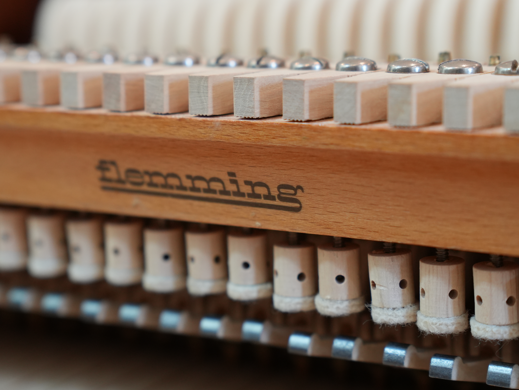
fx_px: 1434
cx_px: 238
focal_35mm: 96
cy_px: 180
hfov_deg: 20.5
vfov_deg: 15.5
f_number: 3.5
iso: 800
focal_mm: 51
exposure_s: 1/80
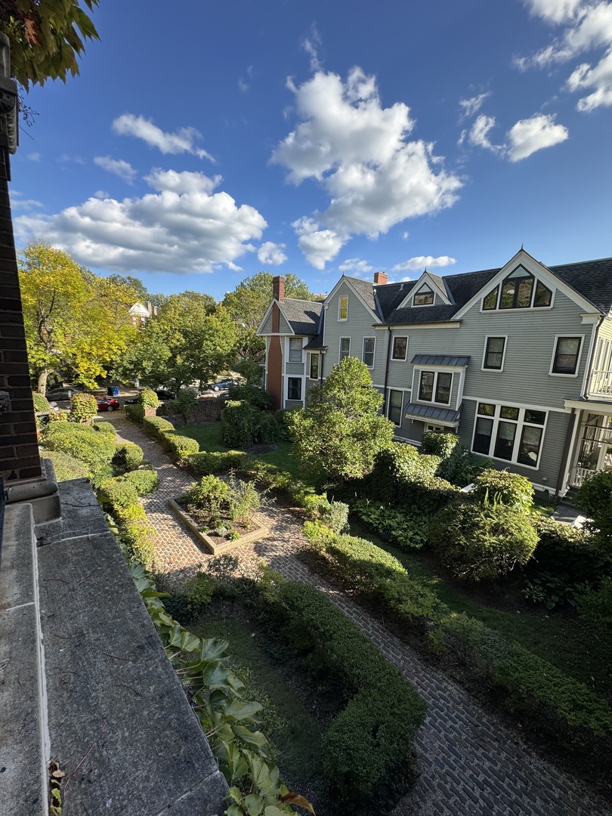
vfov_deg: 102.1
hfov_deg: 85.7
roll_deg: -2.9
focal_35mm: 14
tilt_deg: -10.1
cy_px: 408
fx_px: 330
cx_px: 306
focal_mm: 2.22
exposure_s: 1/615
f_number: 2.2
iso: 40
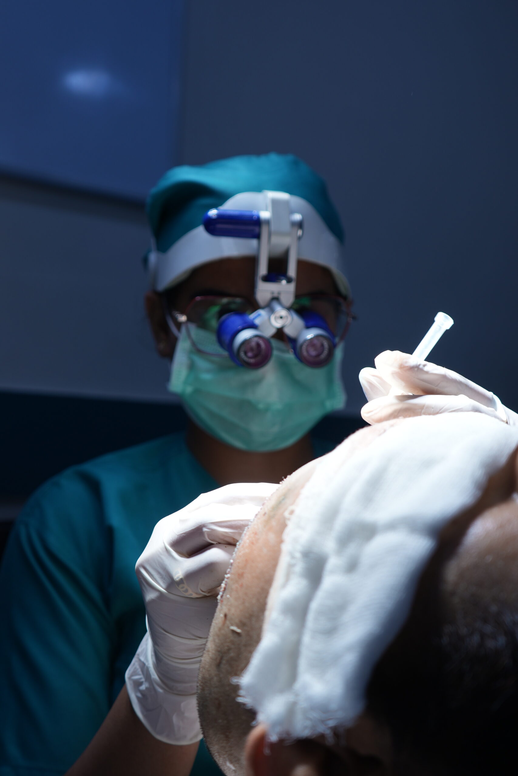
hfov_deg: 31.9
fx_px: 906
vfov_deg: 46.4
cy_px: 388
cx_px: 259
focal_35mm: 42
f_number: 3.5
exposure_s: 1/163
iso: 100
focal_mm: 28
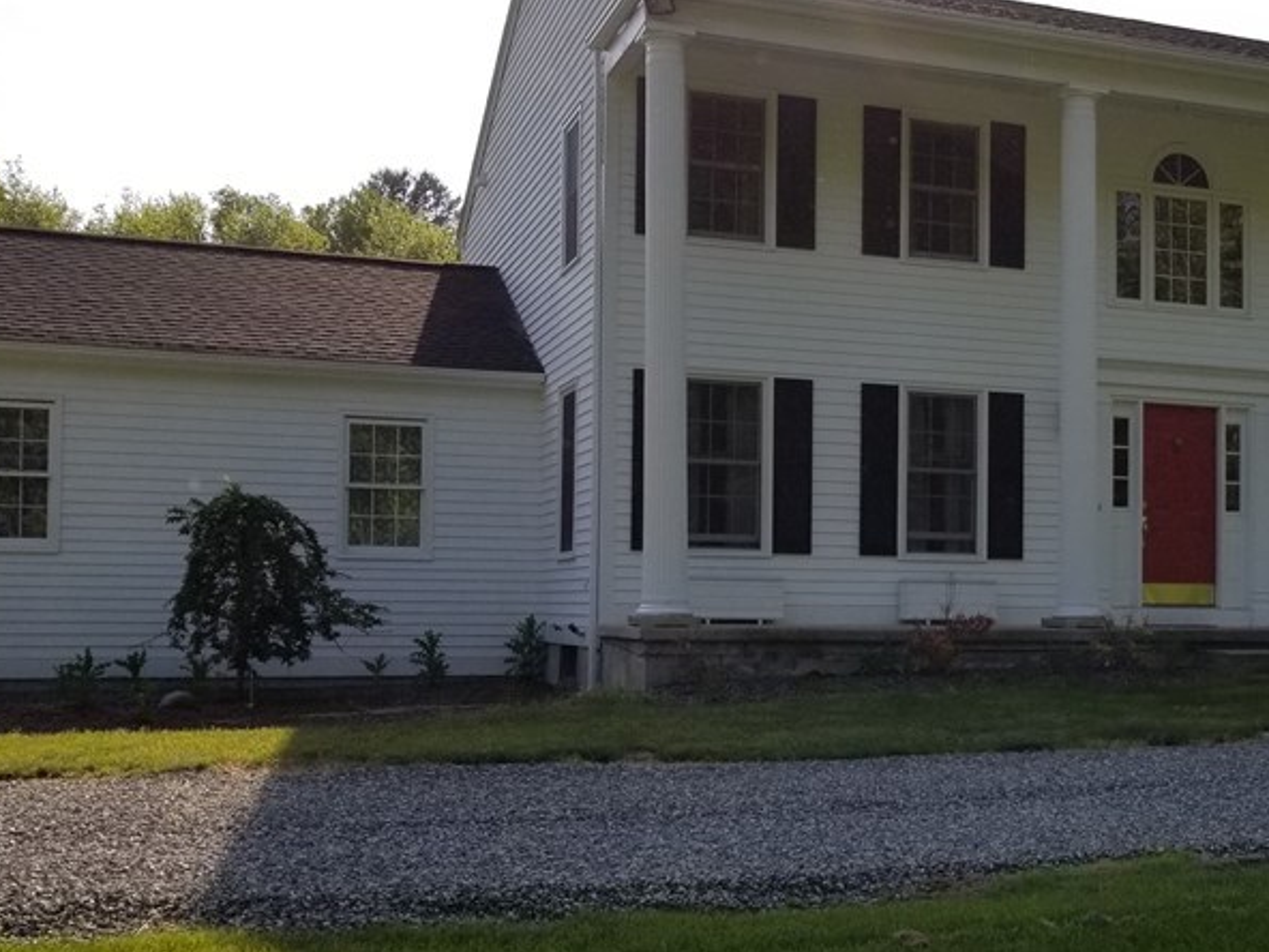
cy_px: 600
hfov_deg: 40.8
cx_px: 967
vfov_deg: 32.0
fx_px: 1650
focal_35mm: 45
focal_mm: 4.25
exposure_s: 1/3088
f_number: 1.7
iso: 50
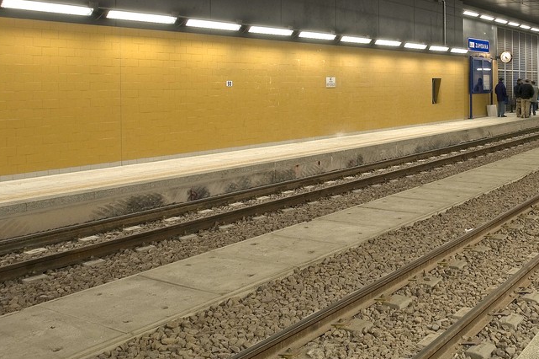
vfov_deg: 32.9
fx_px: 595
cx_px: 413
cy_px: 90
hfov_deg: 46.7
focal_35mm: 40
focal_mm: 17
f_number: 11
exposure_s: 1/2
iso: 200
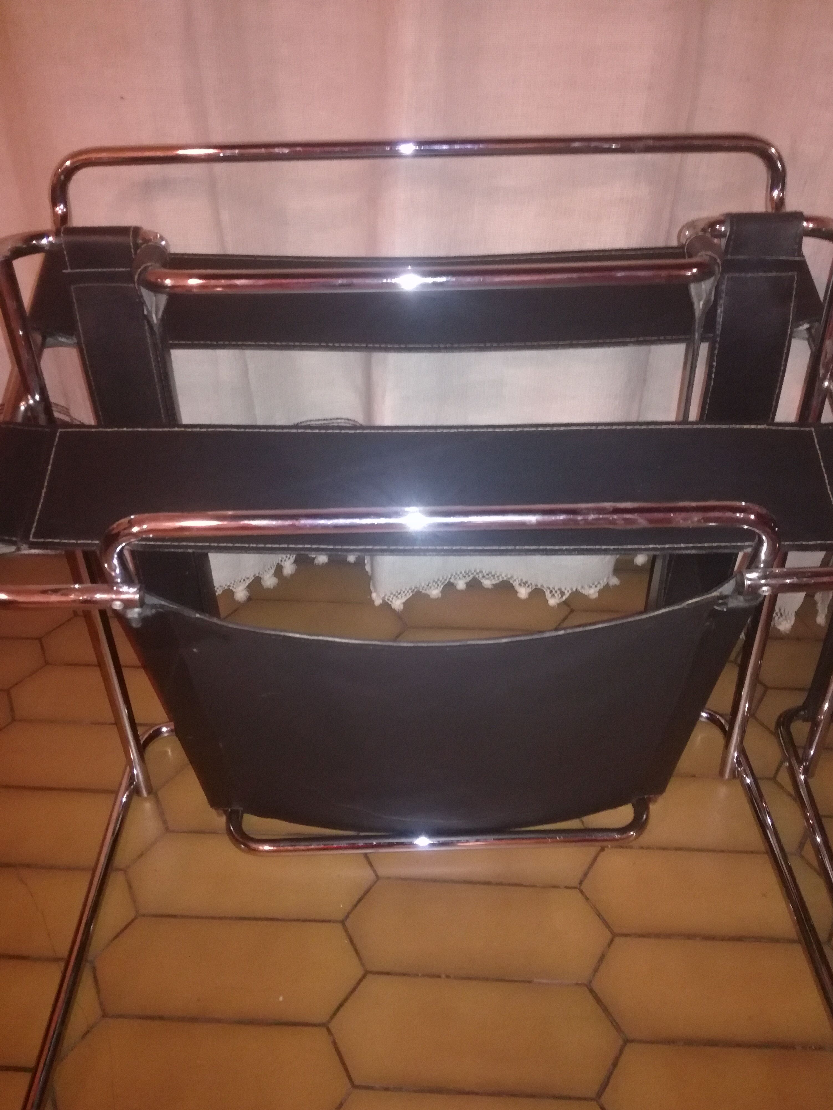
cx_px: 423
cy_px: 574
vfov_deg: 63.4
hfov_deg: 49.8
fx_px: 898
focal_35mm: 28
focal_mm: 3.79
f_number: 2
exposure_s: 1/16.7
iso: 800
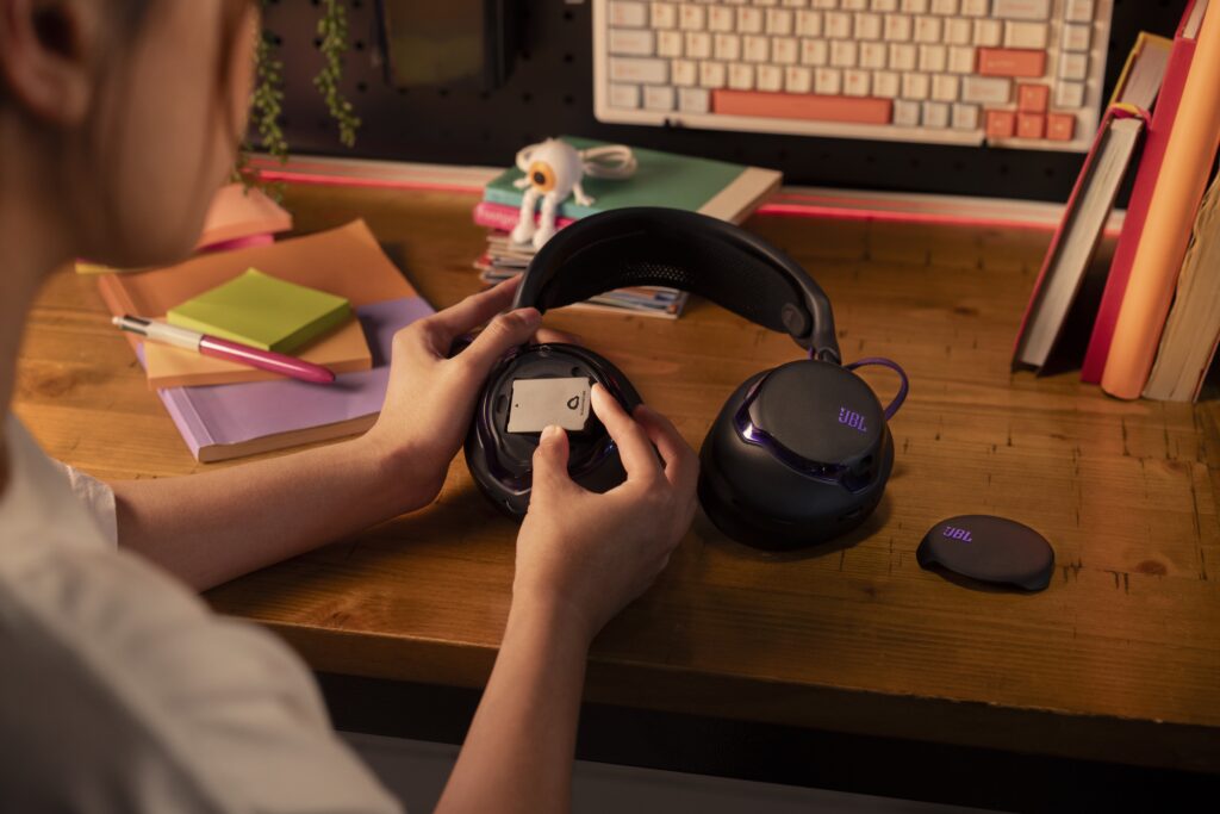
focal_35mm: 55
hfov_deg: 36.2
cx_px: 610
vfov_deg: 24.6
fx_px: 1864
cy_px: 407
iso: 640
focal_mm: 55
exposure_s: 1/80
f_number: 4.5
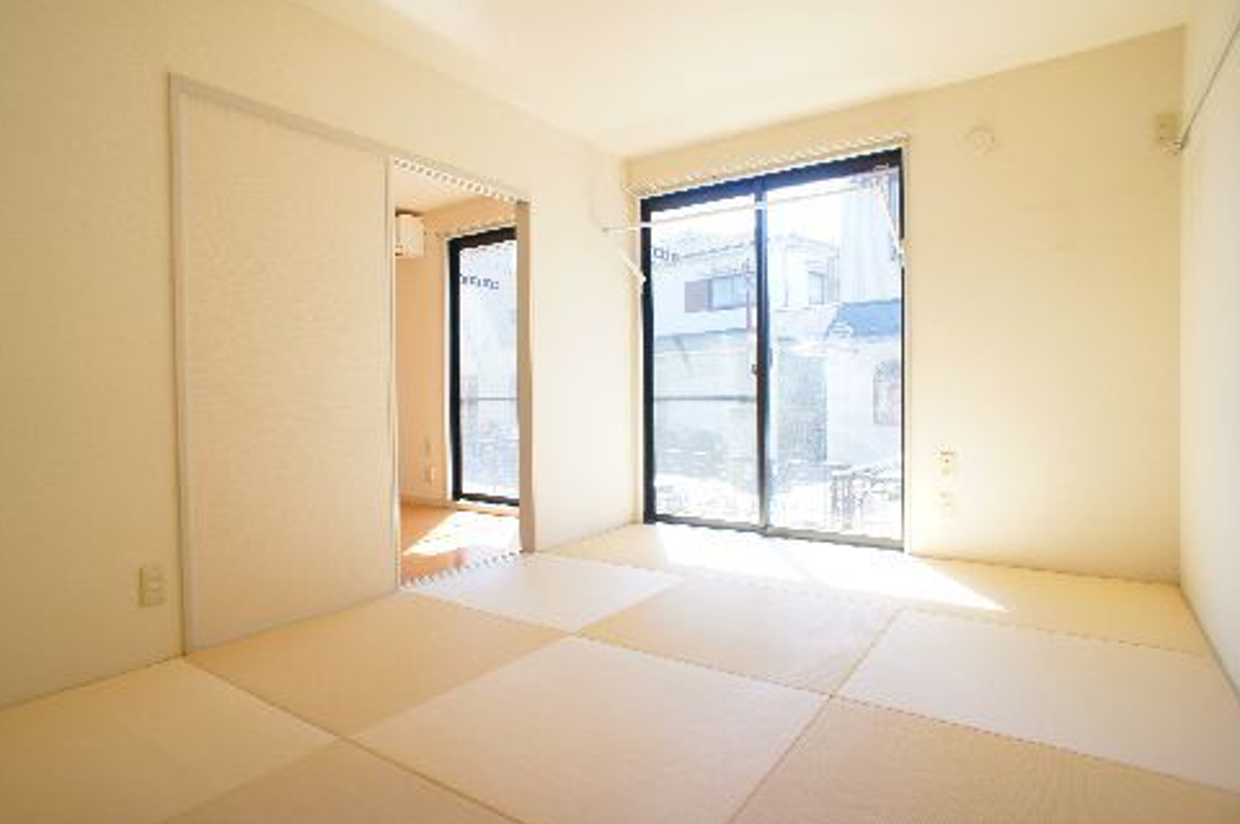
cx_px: 607
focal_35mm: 25
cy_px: 418
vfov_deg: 51.2
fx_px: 860
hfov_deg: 71.6
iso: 200
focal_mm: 16
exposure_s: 1/80
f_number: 4.5
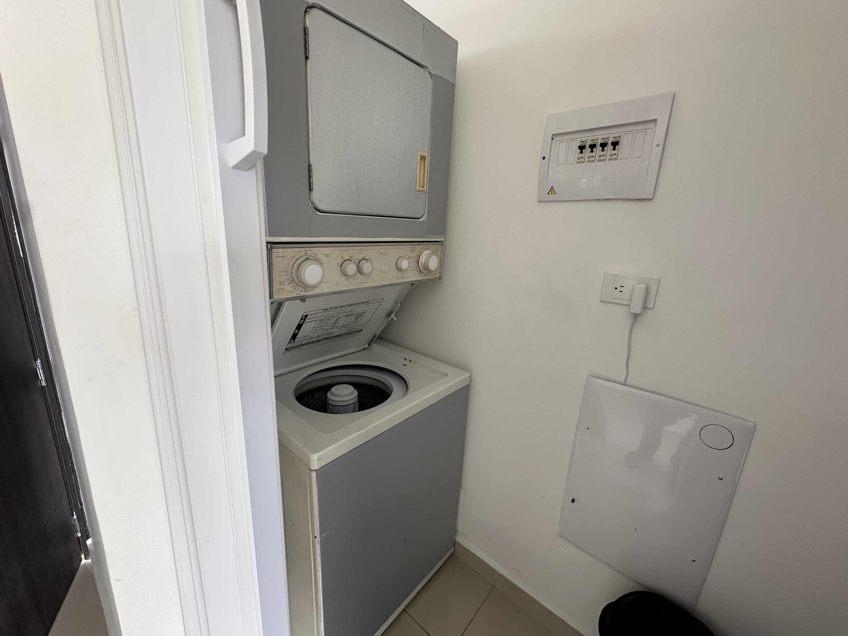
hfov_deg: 102.1
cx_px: 424
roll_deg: -4.4
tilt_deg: -13.7
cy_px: 318
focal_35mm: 14
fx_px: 343
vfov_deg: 85.7
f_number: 2.2
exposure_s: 1/99
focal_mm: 2.22
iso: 100
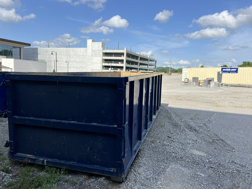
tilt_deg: -6.4
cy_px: 94
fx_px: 189
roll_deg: -3.2
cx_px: 126
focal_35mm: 26
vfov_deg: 53.1
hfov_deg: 67.3
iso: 50
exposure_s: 1/3968
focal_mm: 5.7
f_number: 1.5
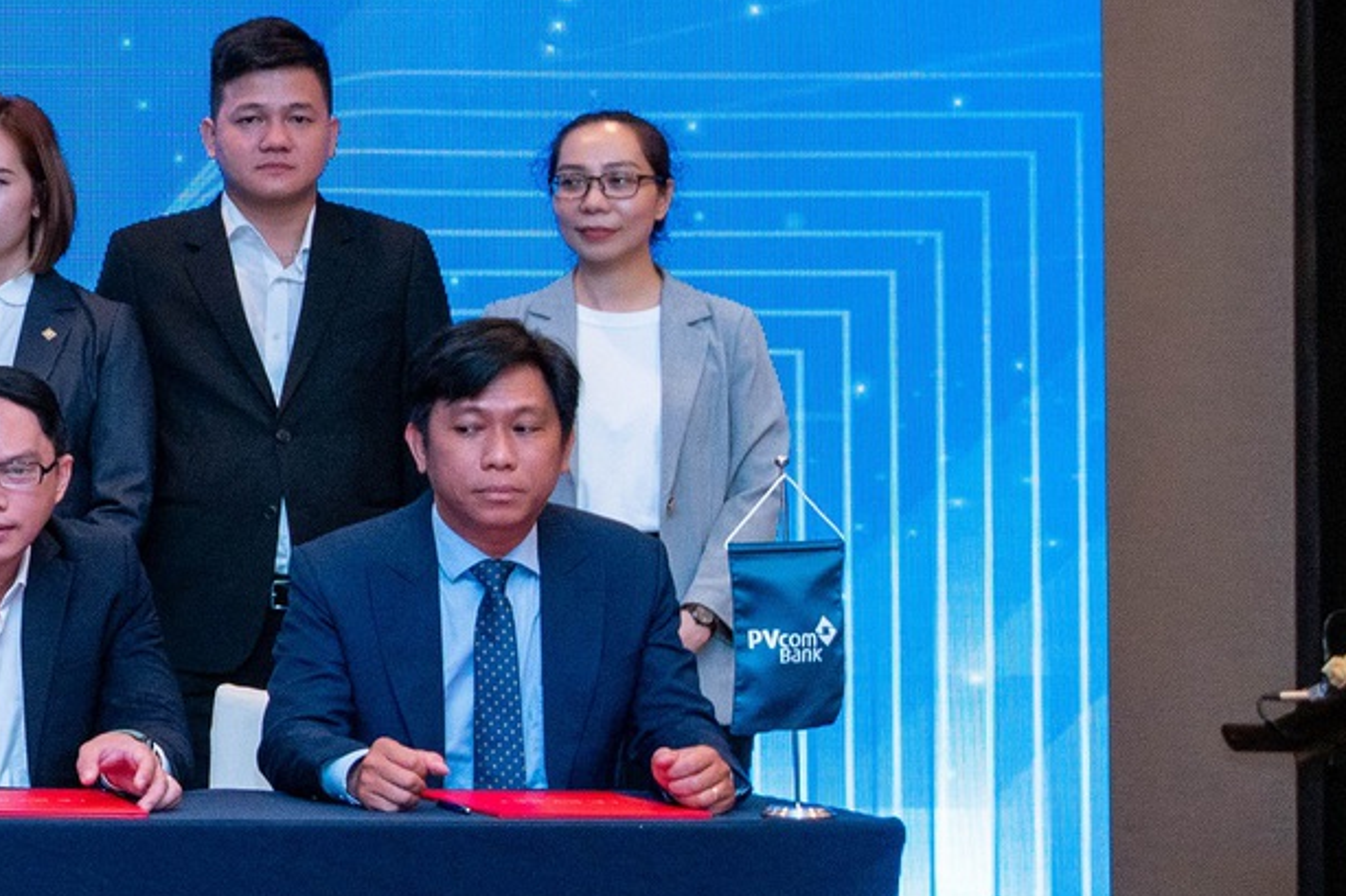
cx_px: -829
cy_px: 262
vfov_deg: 12.0
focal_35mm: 114
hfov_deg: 16.0
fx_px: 4261
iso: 800
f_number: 5.6
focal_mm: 35
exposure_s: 1/80
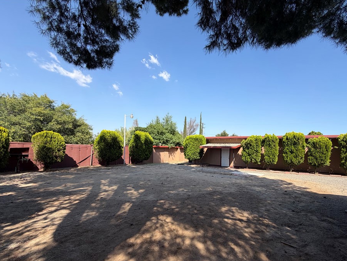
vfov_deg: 77.7
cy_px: 148
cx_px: 191
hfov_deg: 94.2
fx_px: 160
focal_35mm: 16
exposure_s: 1/770
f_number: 2.2
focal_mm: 2.22
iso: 32
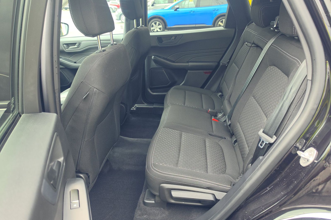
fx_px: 221
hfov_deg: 73.7
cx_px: 166
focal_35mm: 24
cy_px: 110
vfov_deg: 53.1
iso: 31
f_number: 1.4
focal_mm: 6.5
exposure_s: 1/119
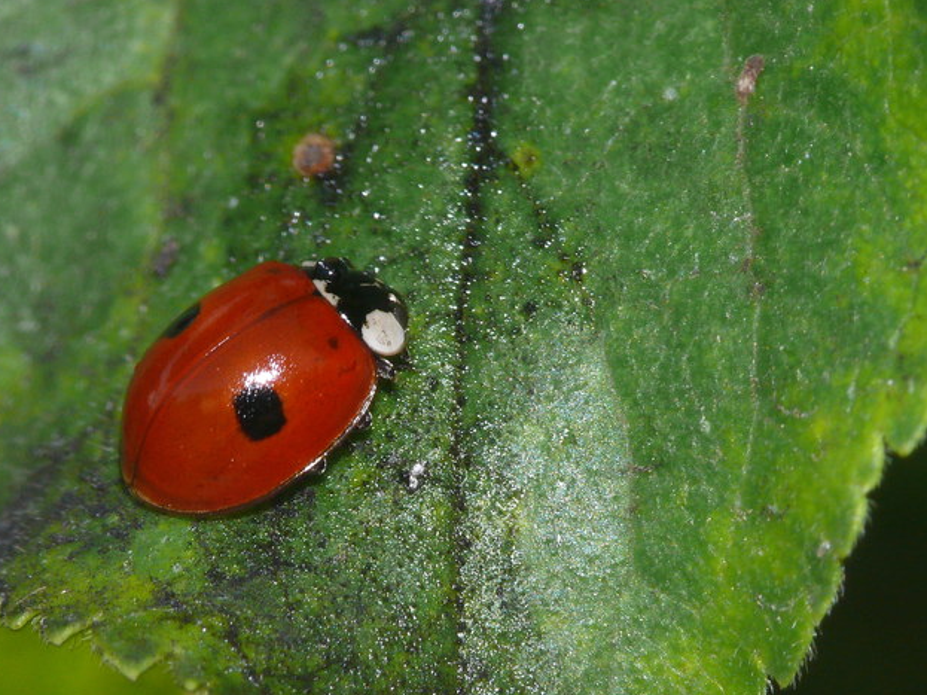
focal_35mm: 575
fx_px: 15395
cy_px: 402
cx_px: 423
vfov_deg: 2.6
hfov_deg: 3.4
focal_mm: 88.8
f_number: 11
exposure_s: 1/125
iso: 200
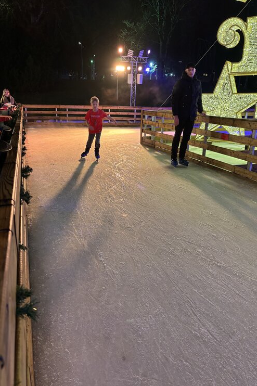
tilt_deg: -17.4
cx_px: 124
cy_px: 195
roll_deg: -2.4
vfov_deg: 65.5
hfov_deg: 46.4
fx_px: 300
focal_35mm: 28
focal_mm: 5.96
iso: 320
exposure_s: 1/50
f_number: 1.6
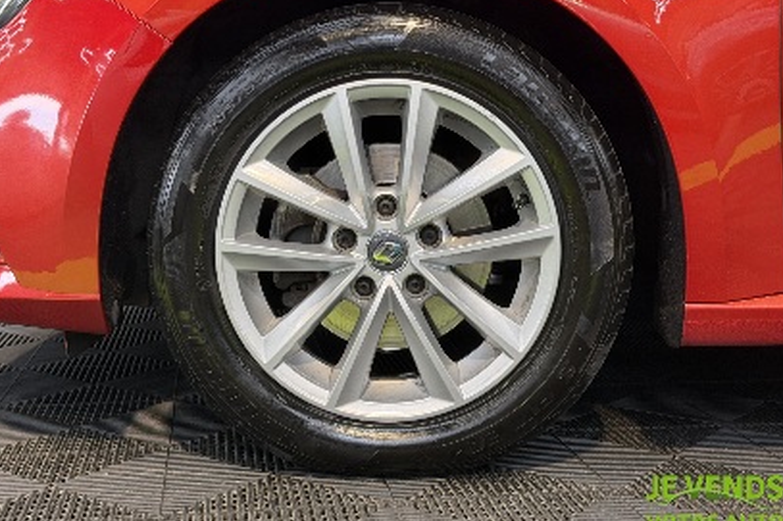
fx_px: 1109
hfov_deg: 38.9
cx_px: 394
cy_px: 248
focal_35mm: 51
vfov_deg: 26.5
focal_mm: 6.76
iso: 100
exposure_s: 1/50
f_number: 1.78
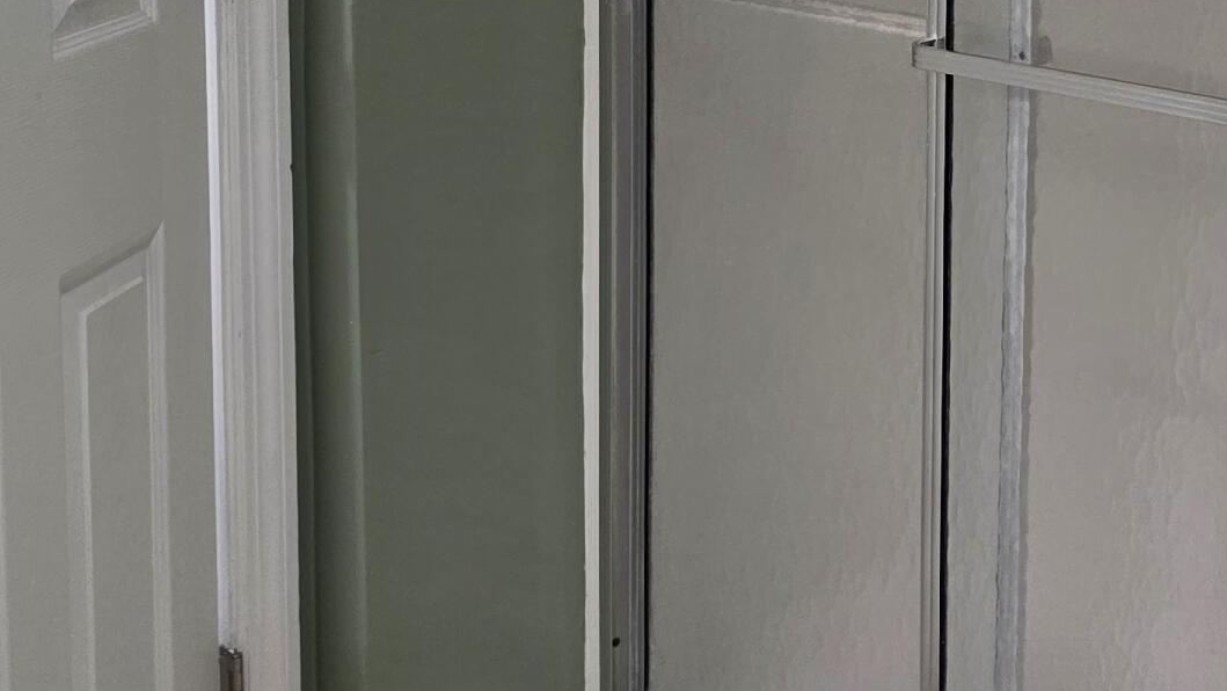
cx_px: 1034
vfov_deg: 16.5
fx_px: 2310
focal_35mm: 71
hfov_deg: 28.9
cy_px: -44
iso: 160
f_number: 1.7
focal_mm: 6.3
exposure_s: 1/120
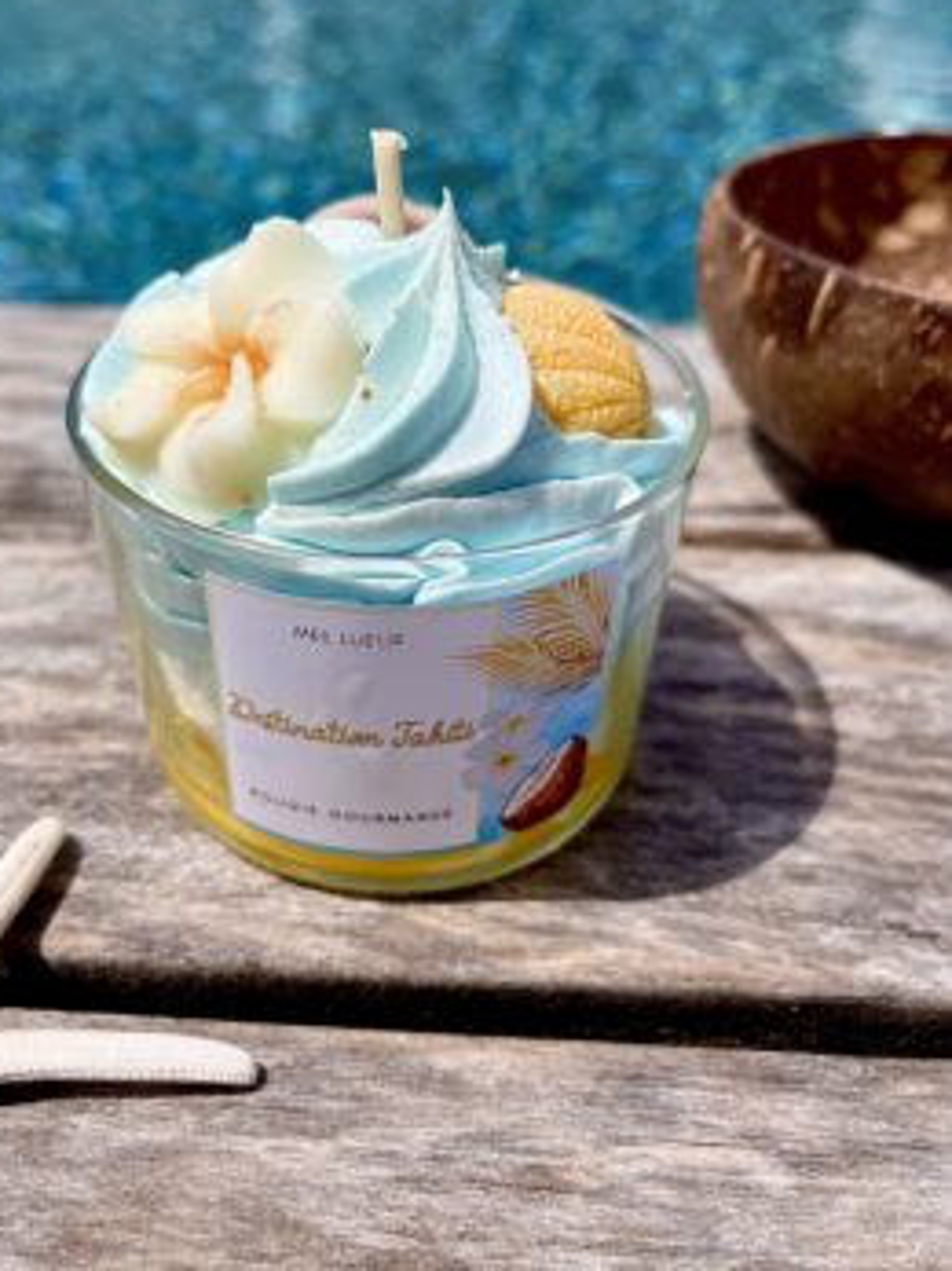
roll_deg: +0.1
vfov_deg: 59.8
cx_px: 406
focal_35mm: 30
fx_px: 1101
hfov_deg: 46.6
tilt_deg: -36.1
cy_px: 568
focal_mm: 5.1
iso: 50
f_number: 1.6
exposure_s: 1/6173
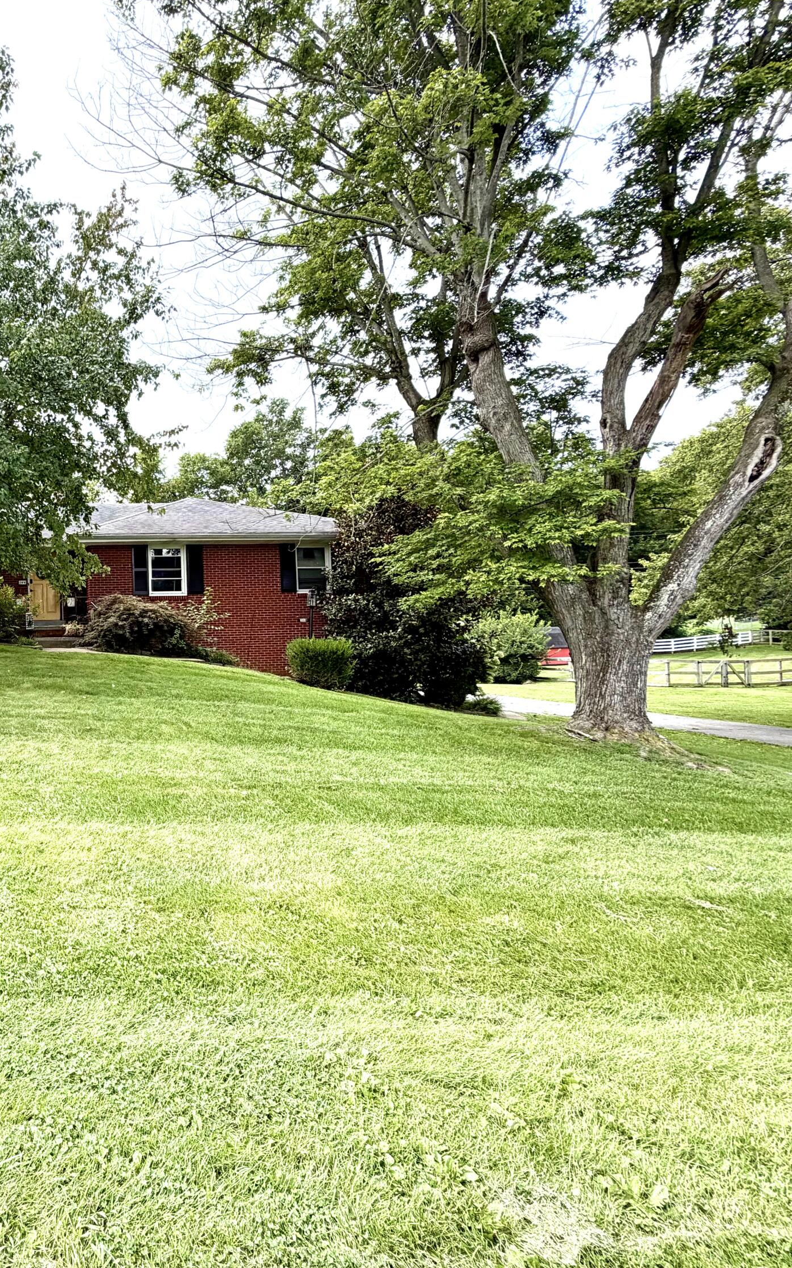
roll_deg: +2.0
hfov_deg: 51.3
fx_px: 691
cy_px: 628
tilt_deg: +1.8
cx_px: 52
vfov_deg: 85.1
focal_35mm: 20
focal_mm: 2.22
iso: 50
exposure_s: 1/502
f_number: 2.2
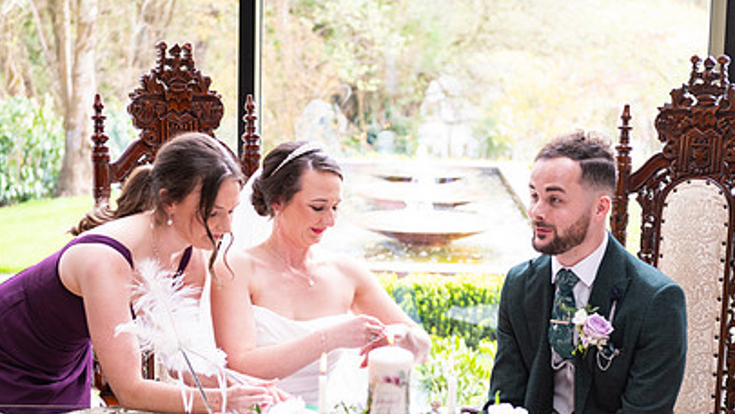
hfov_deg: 25.3
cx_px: 370
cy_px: 233
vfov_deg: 14.4
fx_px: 1637
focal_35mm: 84
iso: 500
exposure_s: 1/200
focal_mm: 56
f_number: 3.5
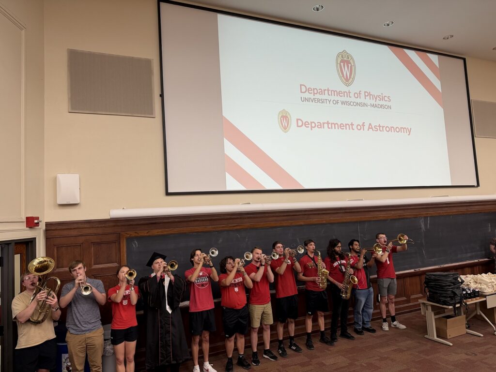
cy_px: 186
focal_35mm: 24
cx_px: 248
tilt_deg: +4.4
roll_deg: +3.1
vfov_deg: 56.9
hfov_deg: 71.6
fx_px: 344
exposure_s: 1/60
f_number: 1.78
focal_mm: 6.76
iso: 160
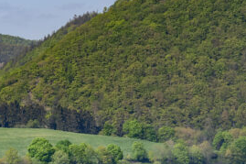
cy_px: 185
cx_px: 10
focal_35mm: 442
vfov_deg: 3.1
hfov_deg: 4.7
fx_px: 3018
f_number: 10
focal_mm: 116
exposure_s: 1/400
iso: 250
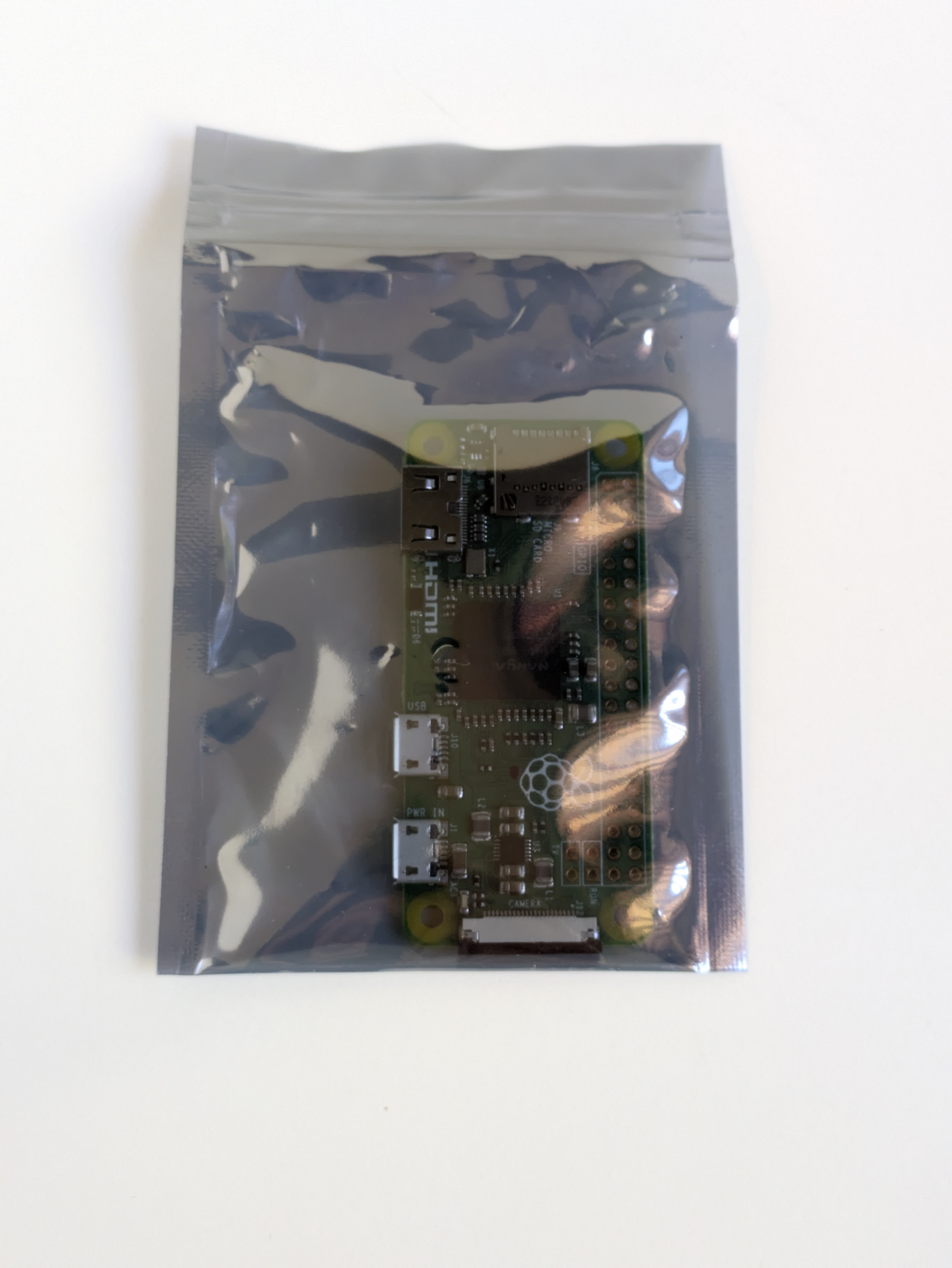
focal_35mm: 51
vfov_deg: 37.5
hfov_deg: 28.6
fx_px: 1869
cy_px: 634
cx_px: 476
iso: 434
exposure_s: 1/100
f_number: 1.89
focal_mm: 5.43
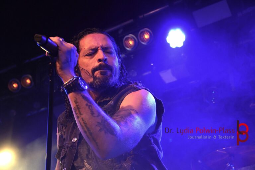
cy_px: 85
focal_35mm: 70
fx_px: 499
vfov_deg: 19.3
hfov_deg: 28.6
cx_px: 128
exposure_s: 1/160
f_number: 4.5
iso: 1250
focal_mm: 47
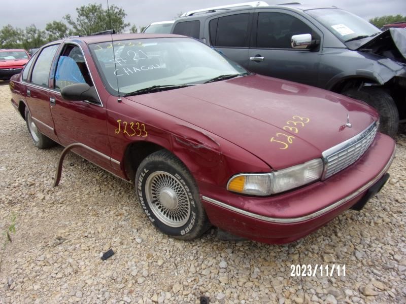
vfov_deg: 56.8
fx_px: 281
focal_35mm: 24
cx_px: 203
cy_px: 152
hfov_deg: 71.6
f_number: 3.3
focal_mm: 4.3
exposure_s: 1/450
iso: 80
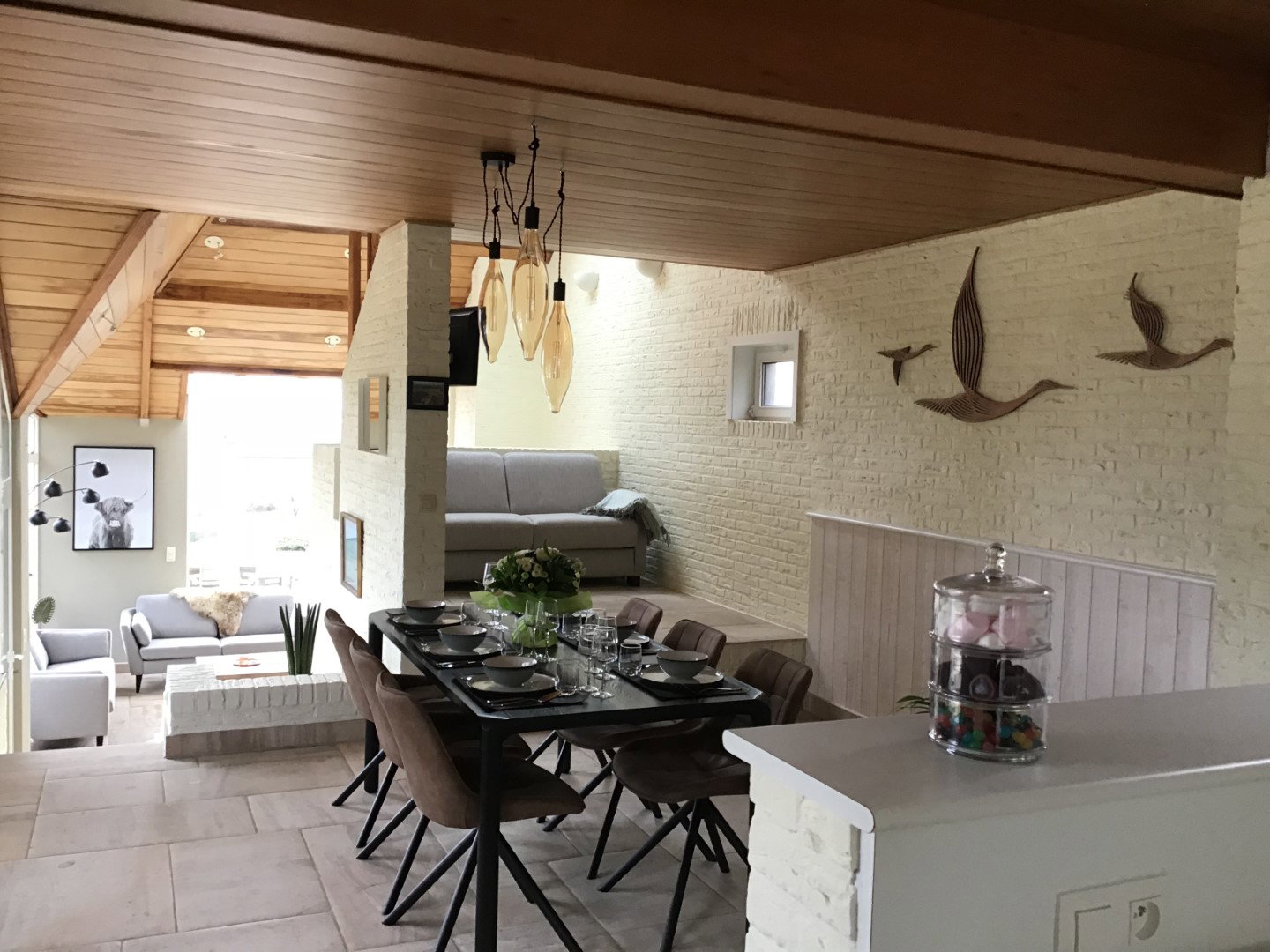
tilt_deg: -2.2
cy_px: 476
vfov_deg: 45.4
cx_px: 635
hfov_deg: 58.4
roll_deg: -1.4
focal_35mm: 31
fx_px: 1137
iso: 80
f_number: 2.4
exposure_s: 1/33
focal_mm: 3.3
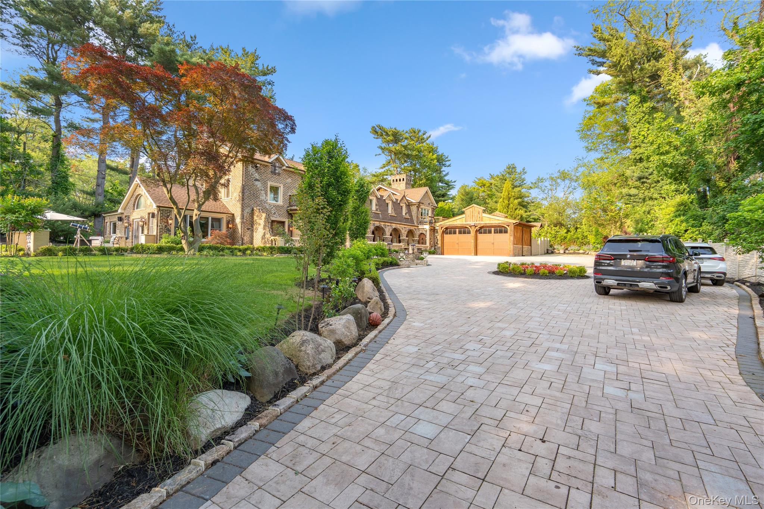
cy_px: 254
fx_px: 340
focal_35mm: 16
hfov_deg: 96.7
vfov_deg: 73.7
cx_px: 382
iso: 250
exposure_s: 1/200
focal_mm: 16
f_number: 5.6
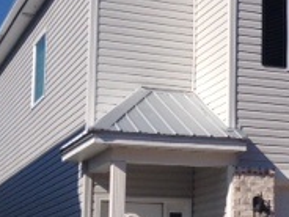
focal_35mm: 122
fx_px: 1019
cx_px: 346
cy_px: 126
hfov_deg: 15.6
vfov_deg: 12.1
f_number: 2.4
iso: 50
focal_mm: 4.28
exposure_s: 1/3067
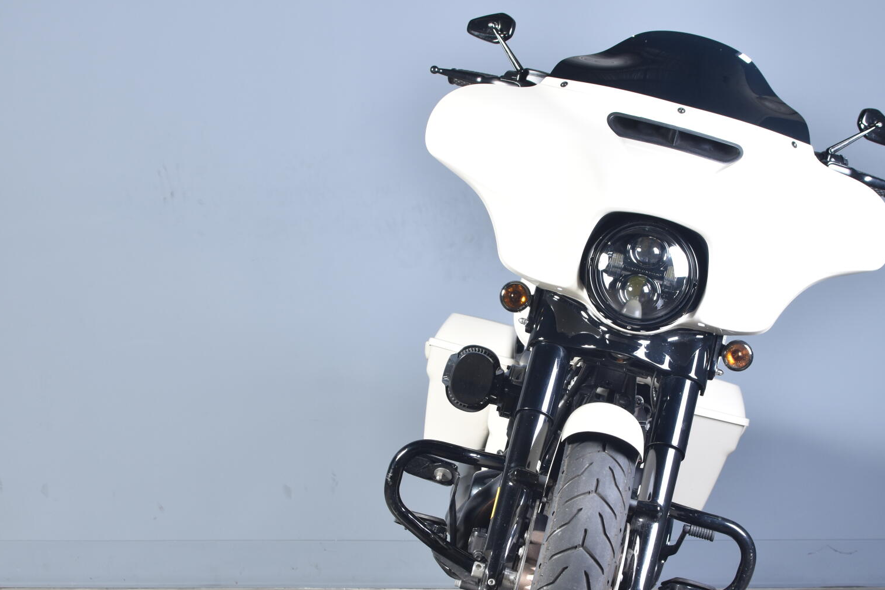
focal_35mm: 70
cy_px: 390
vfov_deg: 19.5
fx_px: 1713
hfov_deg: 28.9
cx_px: 544
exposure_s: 1/60
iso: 400
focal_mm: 35
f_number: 6.3
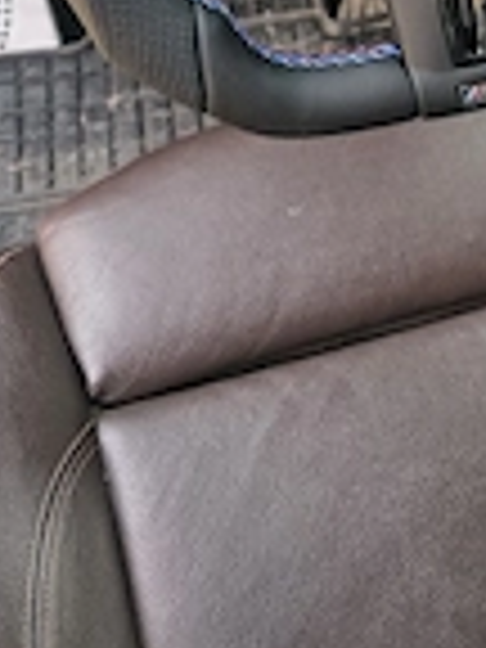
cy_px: -180
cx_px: 590
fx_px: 1198
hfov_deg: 21.3
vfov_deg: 26.1
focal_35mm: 64
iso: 160
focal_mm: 6.3
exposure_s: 1/182
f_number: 1.7
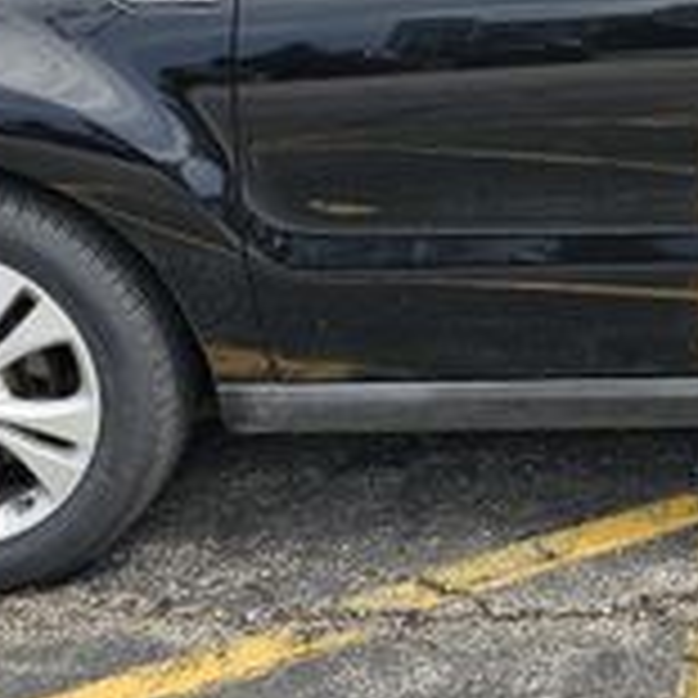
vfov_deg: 20.1
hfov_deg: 19.6
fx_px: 1916
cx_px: 797
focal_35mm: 84
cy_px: 32
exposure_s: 1/338
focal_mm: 6.3
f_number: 1.7
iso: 10
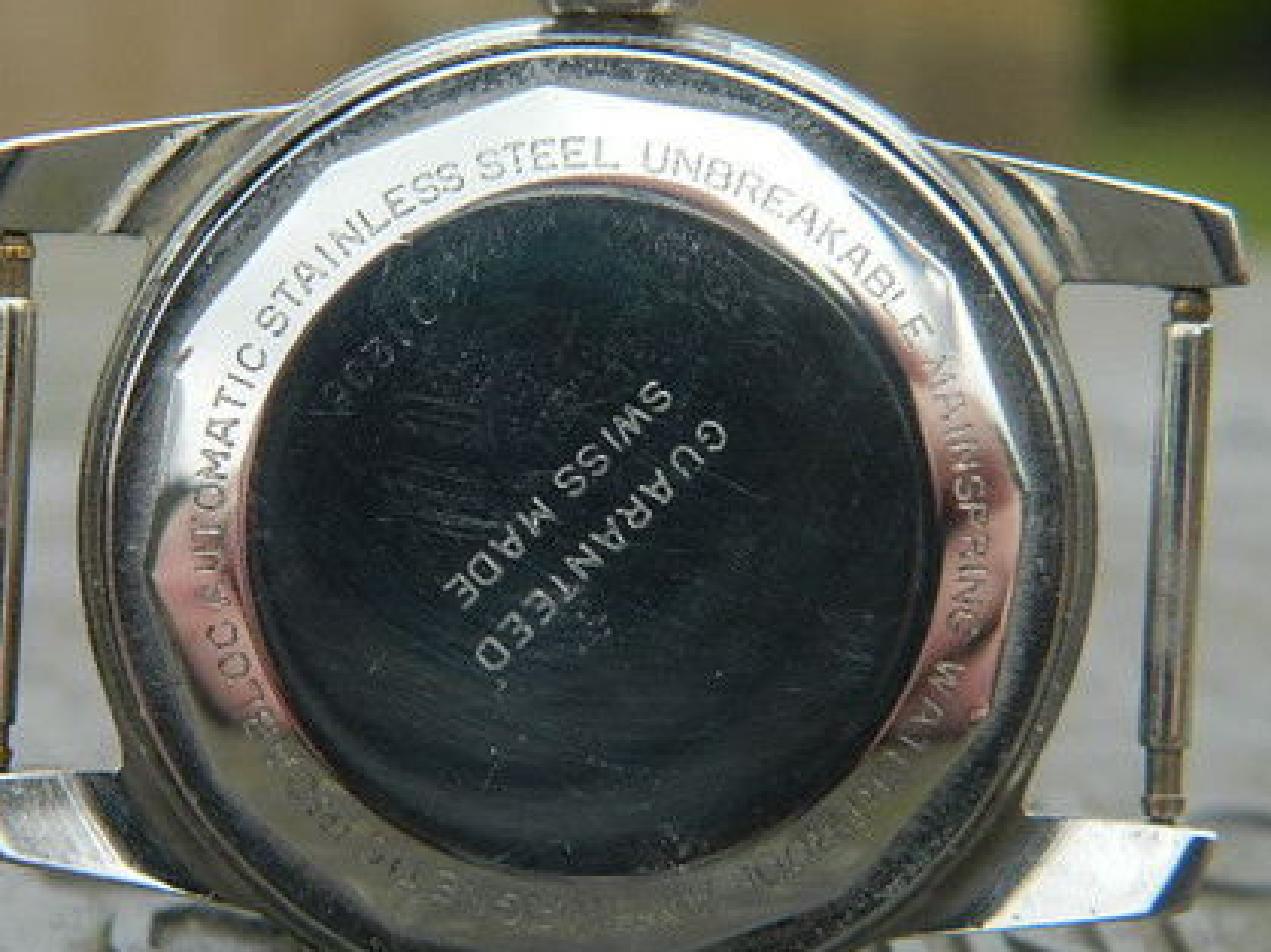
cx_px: 540
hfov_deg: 16.0
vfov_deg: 12.0
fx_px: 4515
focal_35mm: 123
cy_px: 535
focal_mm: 18.6
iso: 80
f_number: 4.5
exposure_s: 1/60
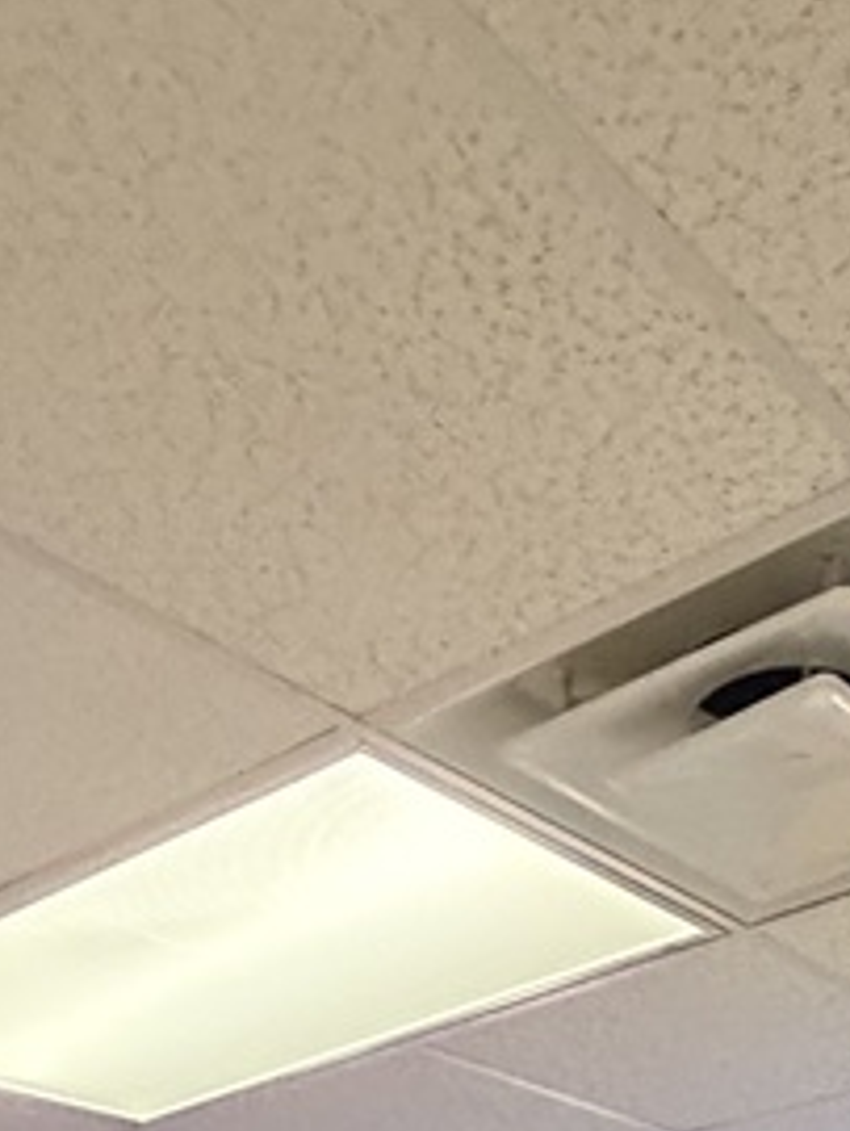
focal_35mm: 53
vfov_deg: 27.0
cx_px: 980
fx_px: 1732
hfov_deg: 25.2
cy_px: 1646
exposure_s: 1/60
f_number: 2.2
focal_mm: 2.22
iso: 800
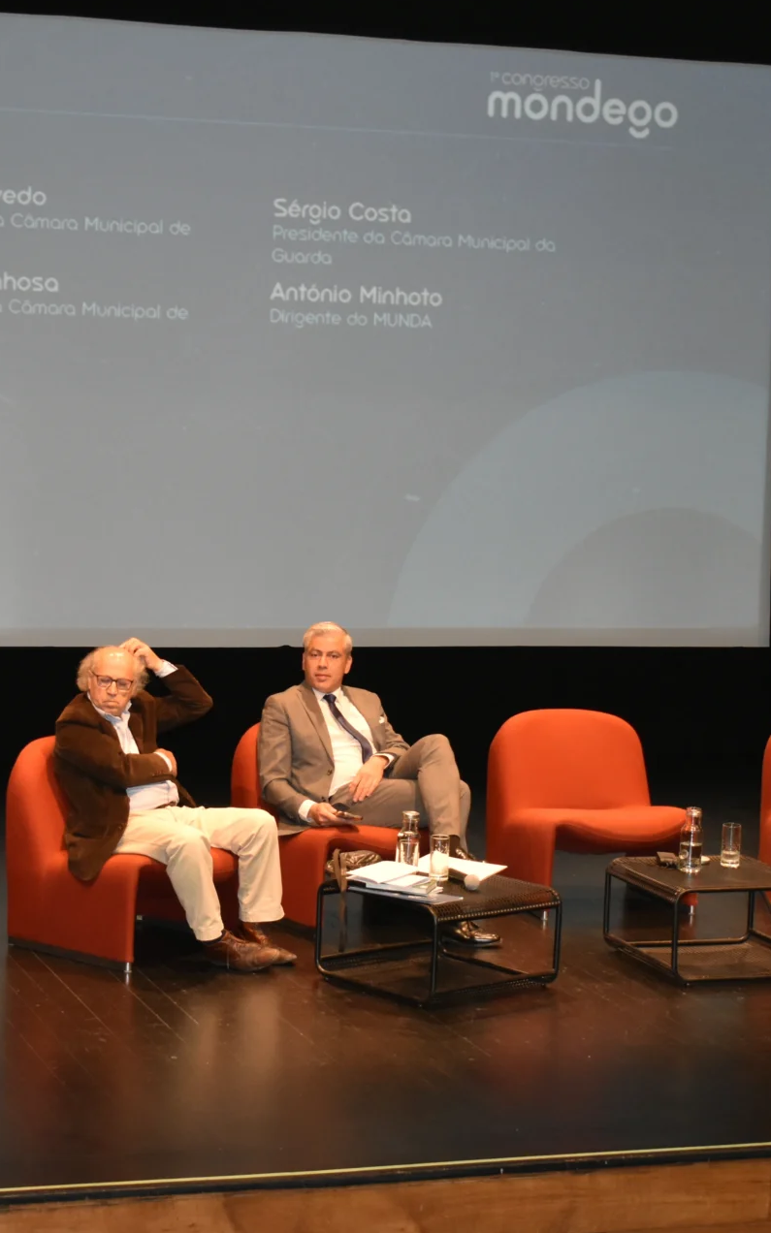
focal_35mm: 81
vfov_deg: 25.6
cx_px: 319
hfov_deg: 16.2
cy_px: 614
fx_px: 2715
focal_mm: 35
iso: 1600
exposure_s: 1/80
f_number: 4.5
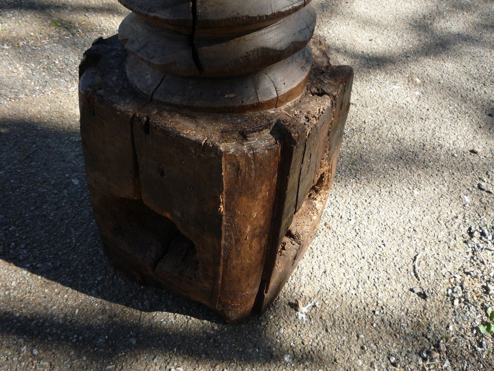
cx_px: 247
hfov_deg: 60.0
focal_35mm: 30
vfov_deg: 46.8
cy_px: 186
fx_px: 428
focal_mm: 5.2
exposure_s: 1/160
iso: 100
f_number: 4
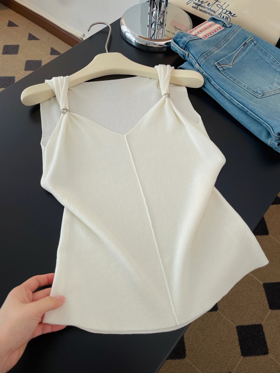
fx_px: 280
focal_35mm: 26
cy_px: 186
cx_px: 140
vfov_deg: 67.3
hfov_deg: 53.1
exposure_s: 1/121
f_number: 1.6
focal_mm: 4.2
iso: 50
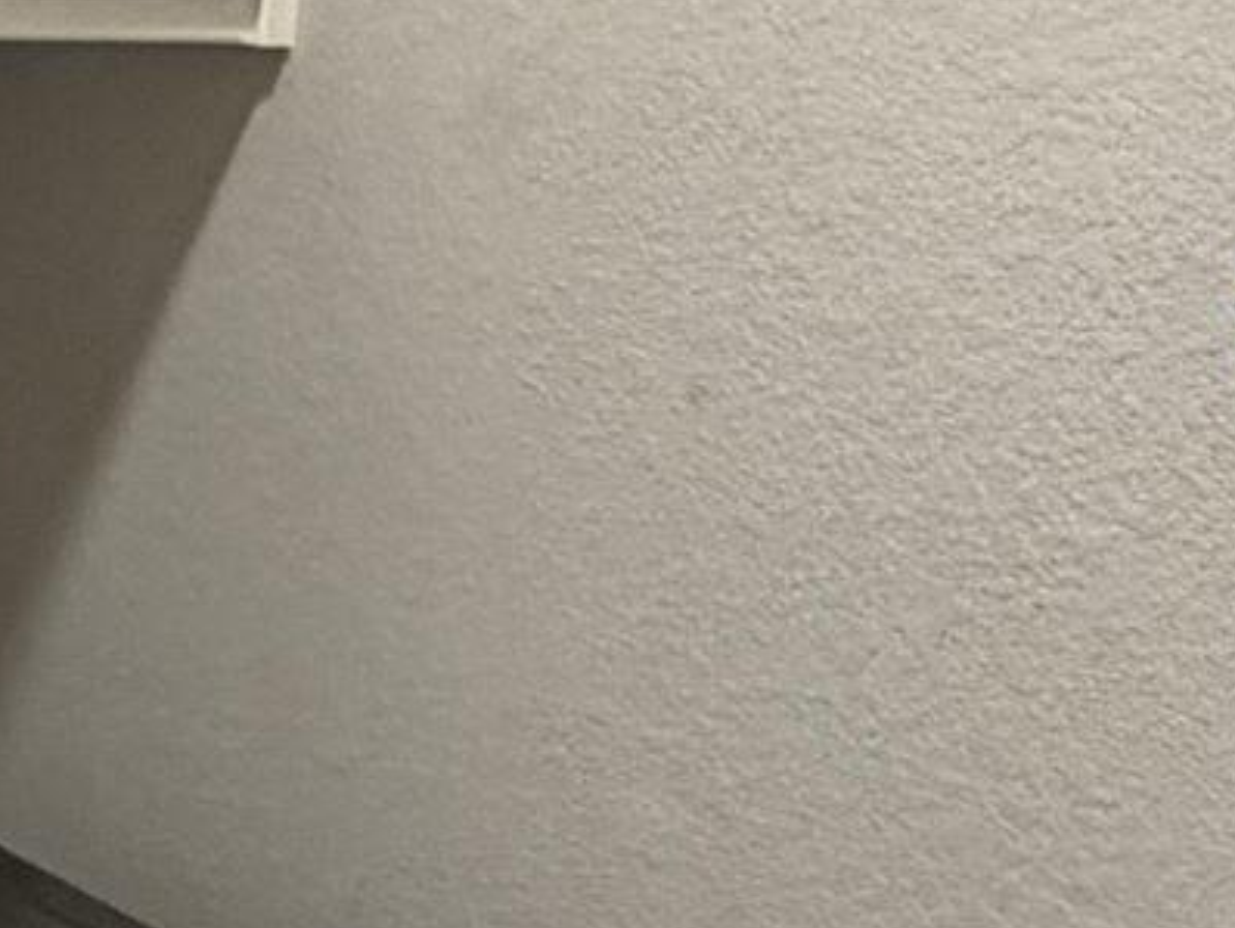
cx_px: -84
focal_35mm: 108
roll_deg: -1.4
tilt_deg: -13.8
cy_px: 779
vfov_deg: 13.6
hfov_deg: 17.6
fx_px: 3855
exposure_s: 1/60
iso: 250
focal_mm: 2.22
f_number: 2.2
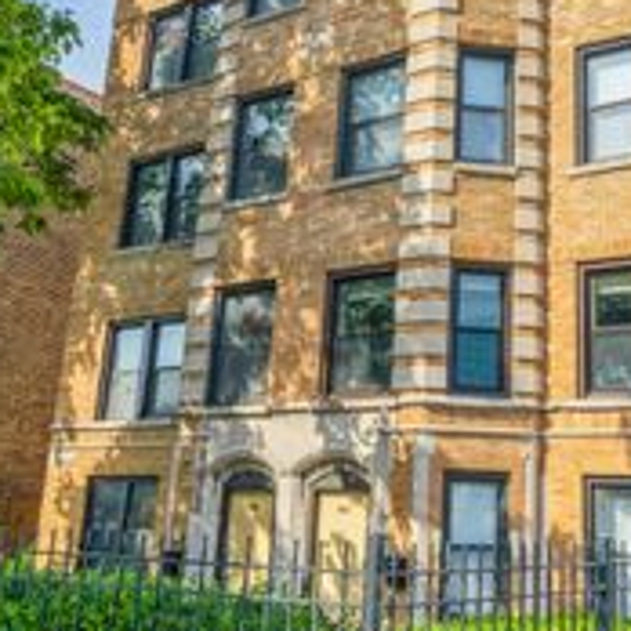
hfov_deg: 37.3
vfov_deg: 37.7
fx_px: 907
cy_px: 187
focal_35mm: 44
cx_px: 482
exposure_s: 1/160
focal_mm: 12
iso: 200
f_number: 8
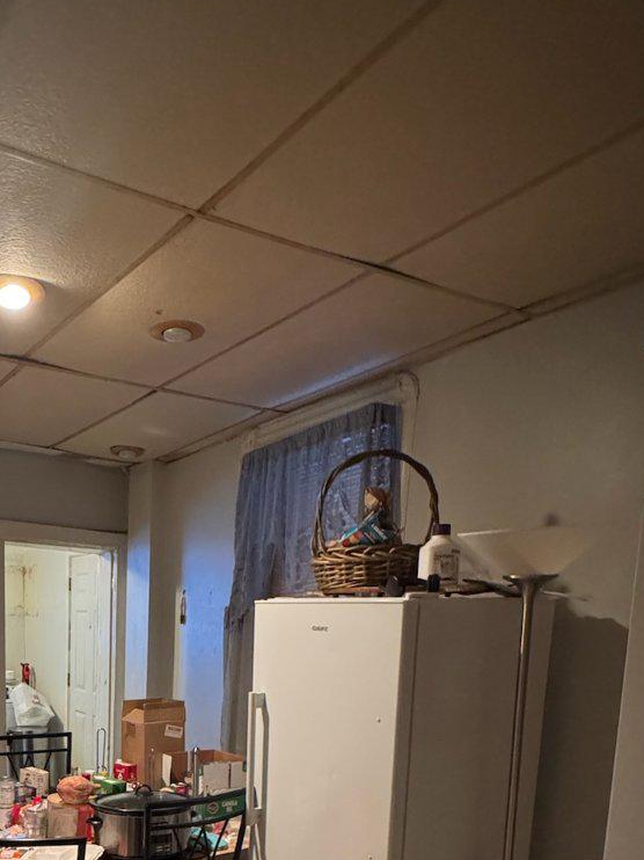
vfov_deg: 55.5
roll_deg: -0.3
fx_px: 720
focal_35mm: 29
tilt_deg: -9.1
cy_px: 733
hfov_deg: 45.3
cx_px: 111
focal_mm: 2.22
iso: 1250
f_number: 2.2
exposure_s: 1/40
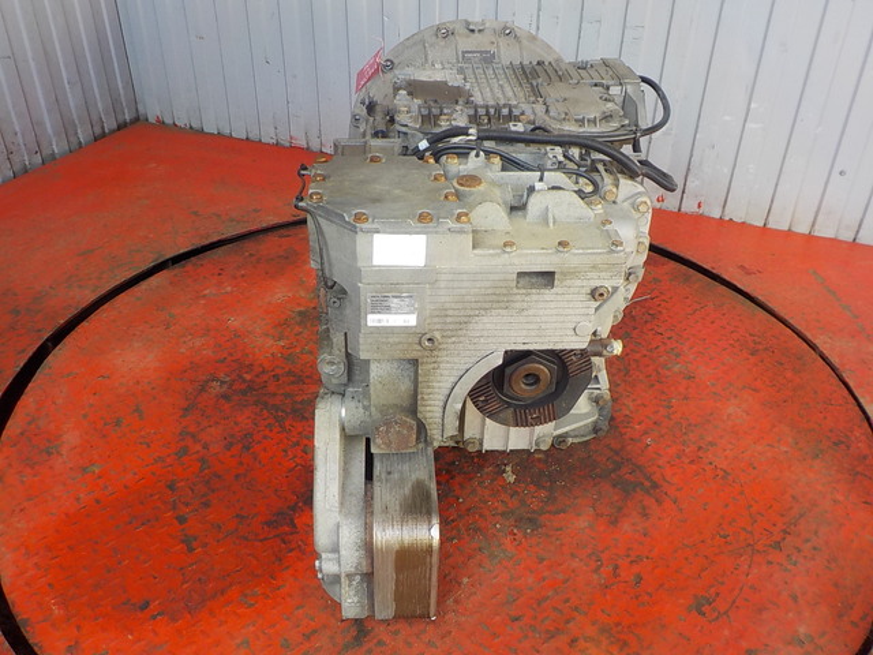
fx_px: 757
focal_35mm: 30
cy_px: 328
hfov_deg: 60.0
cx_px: 436
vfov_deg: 46.8
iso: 125
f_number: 3.3
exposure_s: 1/50
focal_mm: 4.1
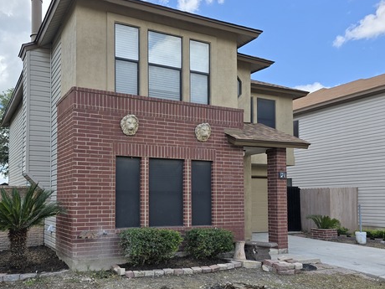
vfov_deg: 43.9
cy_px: 174
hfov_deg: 55.7
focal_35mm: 32
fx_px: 356
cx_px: 131
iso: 12
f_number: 1.7
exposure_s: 1/590
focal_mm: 6.3
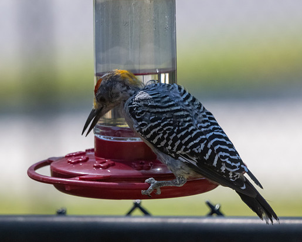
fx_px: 7329
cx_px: 148
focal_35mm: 820
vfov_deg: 1.9
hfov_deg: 2.4
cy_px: 131
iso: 2800
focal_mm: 500
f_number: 10
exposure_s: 1/1250
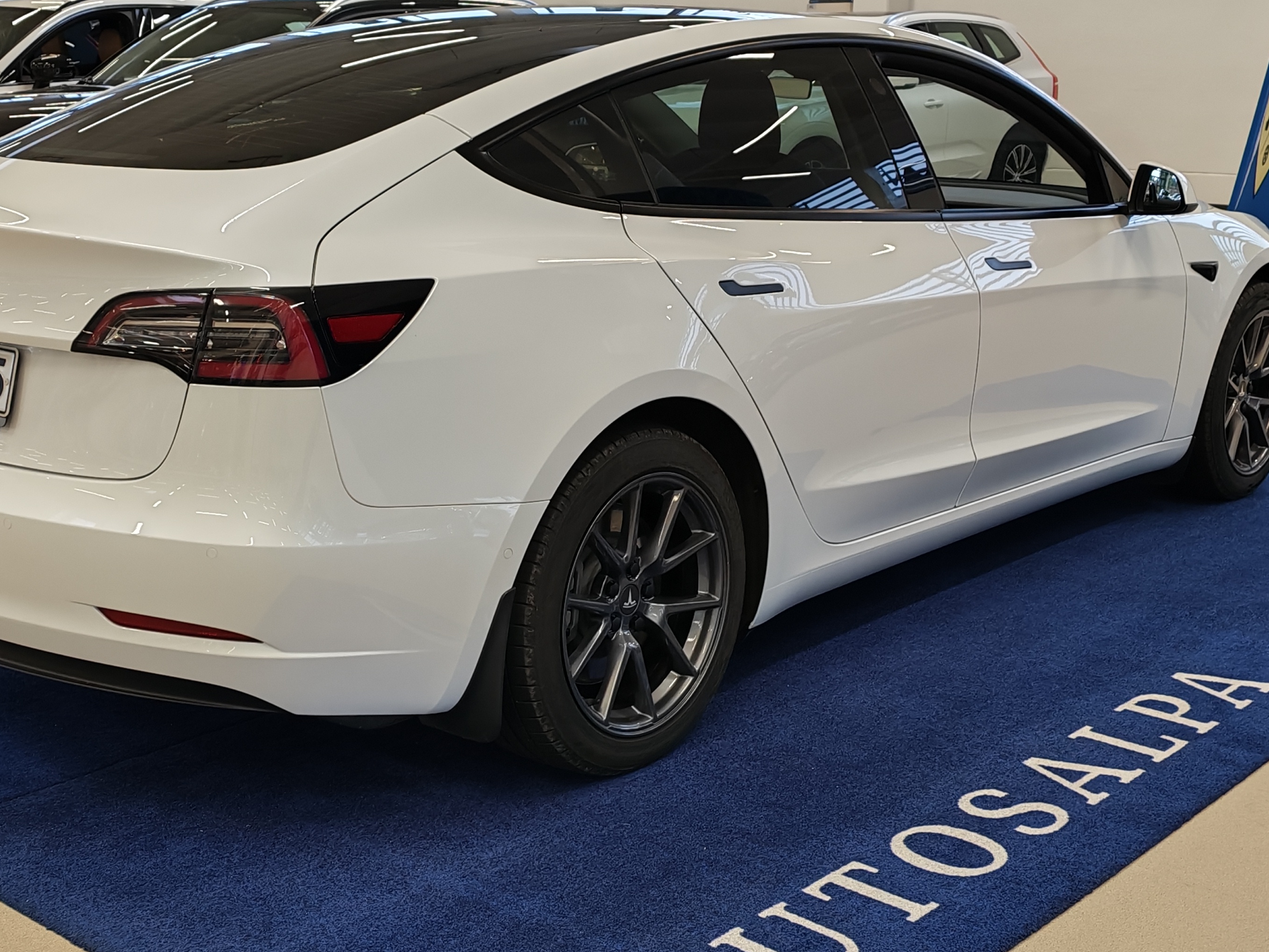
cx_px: 539
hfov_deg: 38.1
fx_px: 1833
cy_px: 424
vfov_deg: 29.1
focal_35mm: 50
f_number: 1.9
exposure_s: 1/100
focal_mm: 6.12
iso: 100
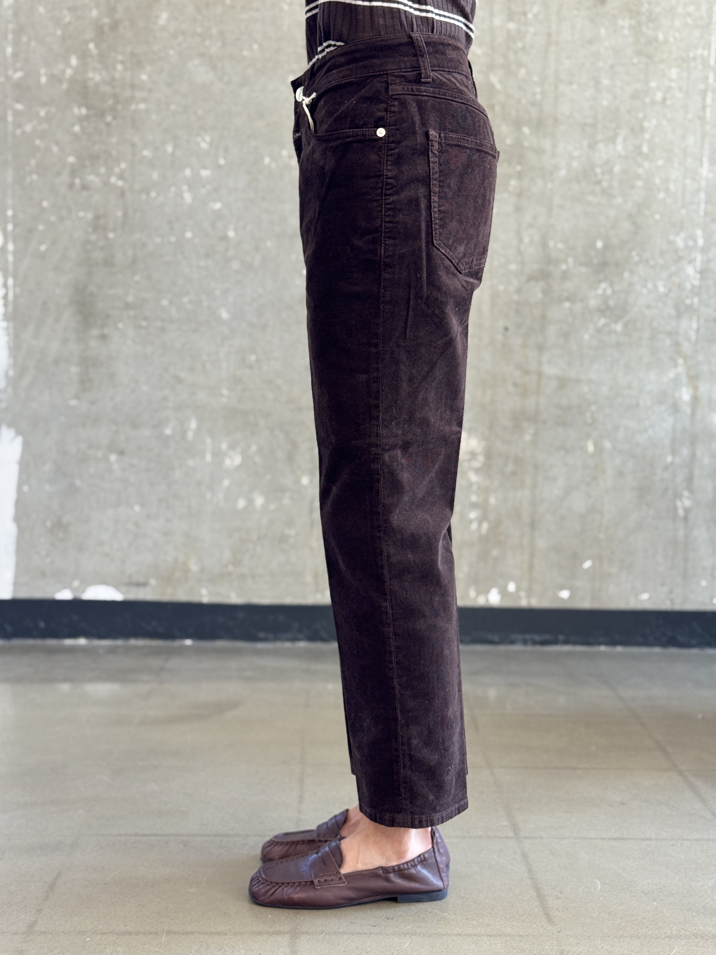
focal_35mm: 48
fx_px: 1324
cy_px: 478
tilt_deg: -5.6
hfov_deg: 30.3
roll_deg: -0.9
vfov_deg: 39.7
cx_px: 358
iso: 80
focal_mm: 6.76
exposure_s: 1/50
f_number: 1.78
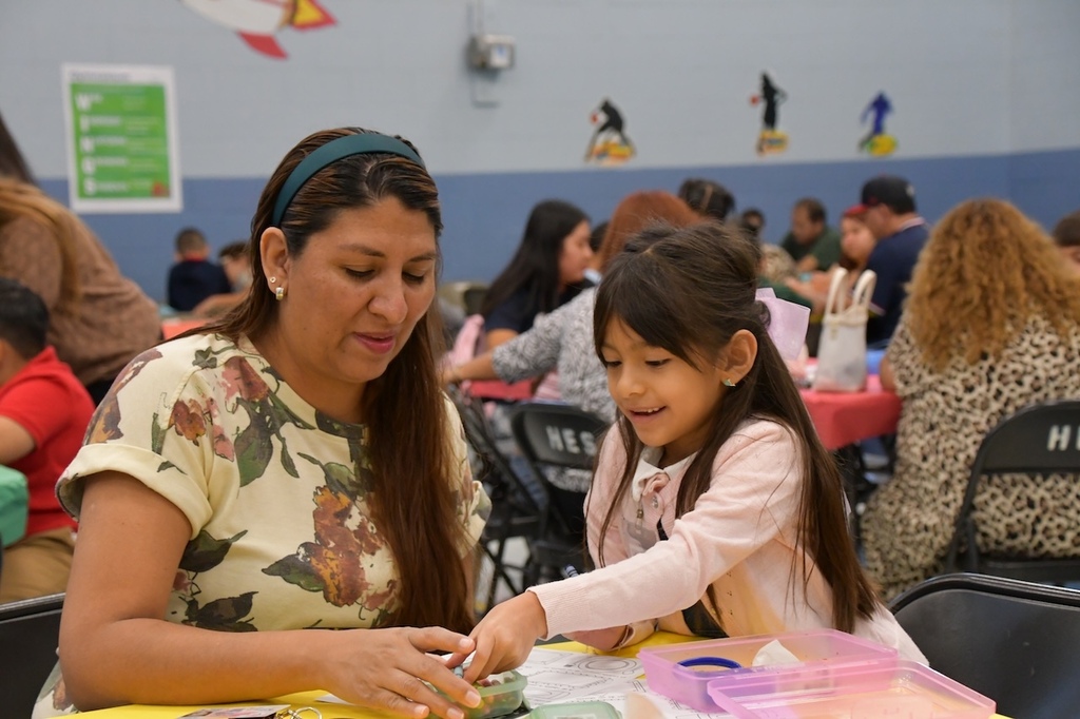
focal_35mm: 72
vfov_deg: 18.9
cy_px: 360
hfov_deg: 28.1
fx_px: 2159
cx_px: 540
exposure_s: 1/100
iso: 3200
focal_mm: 48
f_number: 4.5
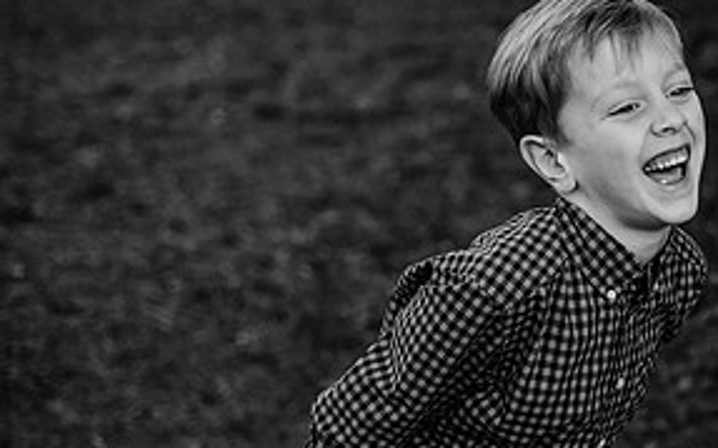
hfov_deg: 19.6
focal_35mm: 103
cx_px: 715
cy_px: 184
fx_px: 2014
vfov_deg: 12.7
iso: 320
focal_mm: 50
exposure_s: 1/1000
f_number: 2.5
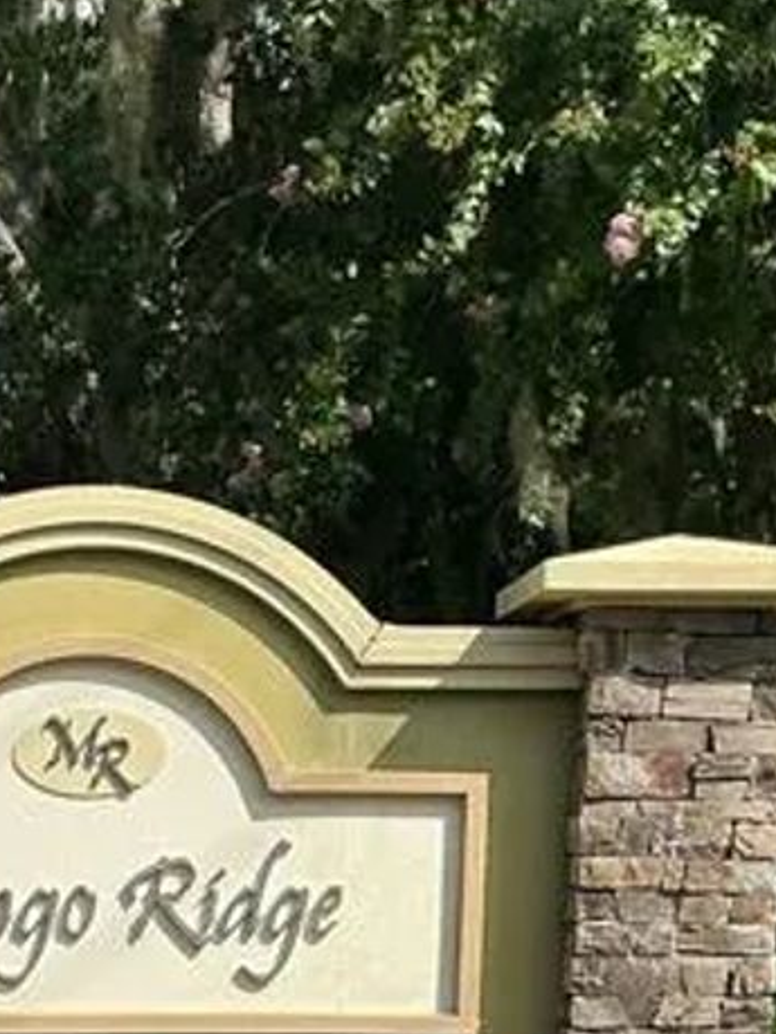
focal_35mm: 86
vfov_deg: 21.2
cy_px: 1235
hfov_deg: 16.9
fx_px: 2571
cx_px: 43
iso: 25
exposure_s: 1/1675
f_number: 1.8
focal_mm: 3
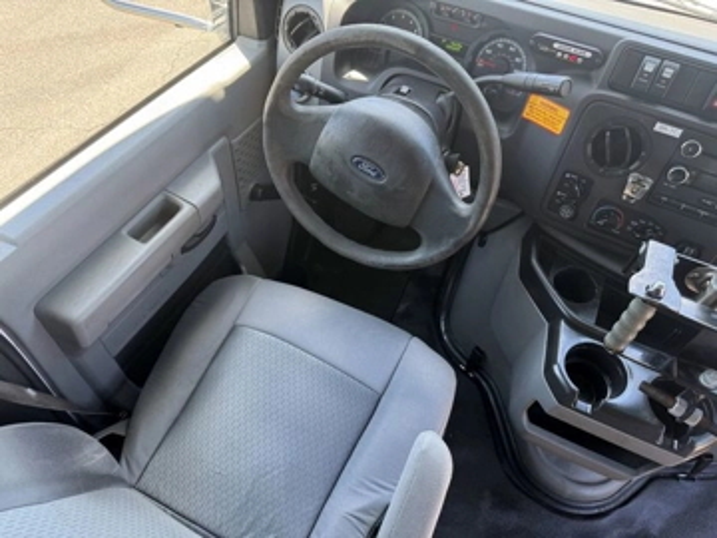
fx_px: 497
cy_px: 269
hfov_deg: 71.6
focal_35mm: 24
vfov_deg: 56.8
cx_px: 358
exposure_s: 1/121
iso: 125
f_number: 1.78
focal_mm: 6.76
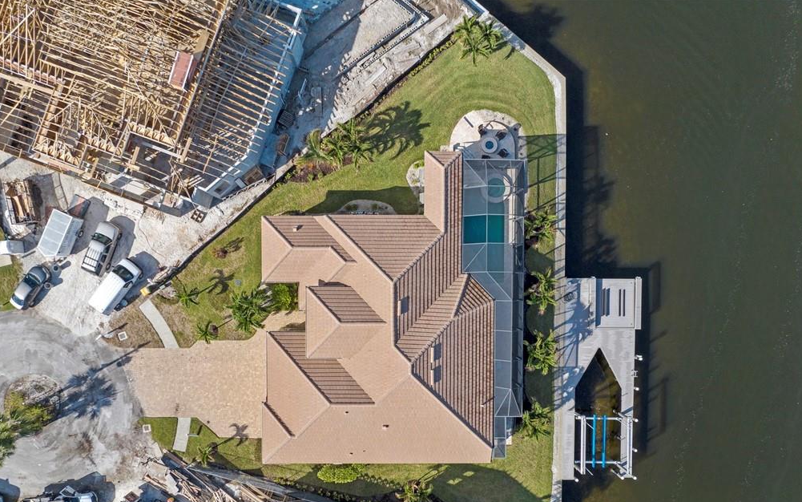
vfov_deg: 47.3
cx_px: 395
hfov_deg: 70.4
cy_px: 305
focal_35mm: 26
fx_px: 568
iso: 140
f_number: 2.8
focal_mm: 12.29
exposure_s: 1/2000
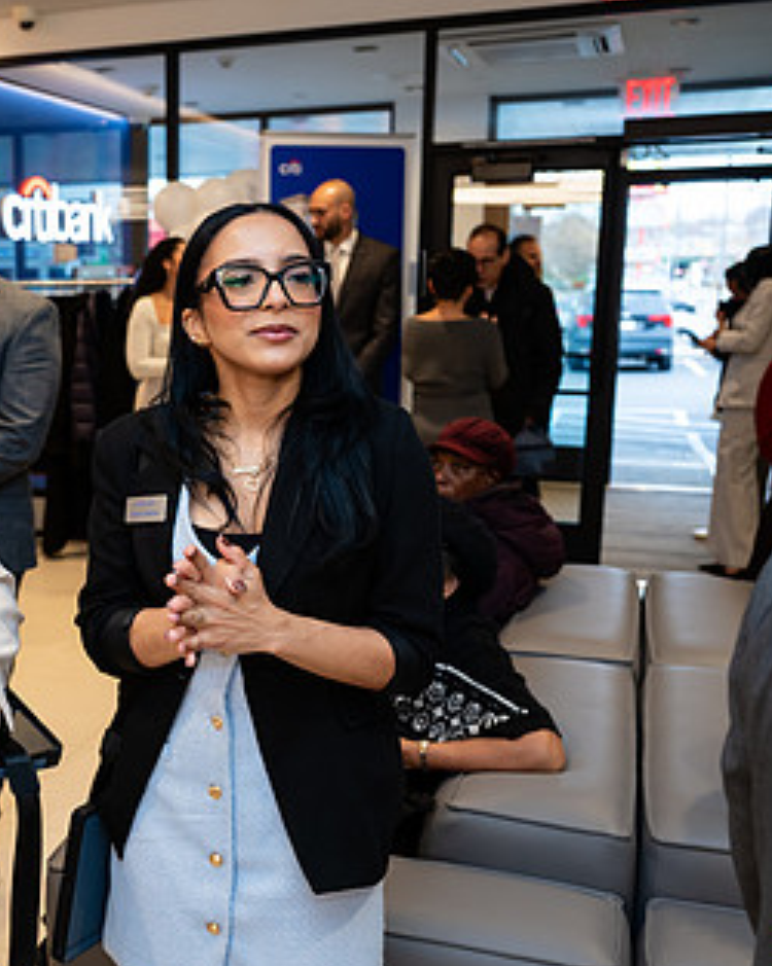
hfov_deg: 33.4
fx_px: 1229
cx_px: 108
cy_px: 495
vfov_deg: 42.9
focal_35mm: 43
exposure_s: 1/160
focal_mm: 24.5
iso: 320
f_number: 3.2
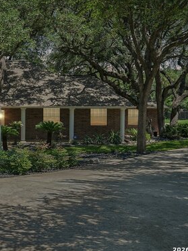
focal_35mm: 48
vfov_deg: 39.6
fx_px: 348
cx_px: 11
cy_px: 110
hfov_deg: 28.8
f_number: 8
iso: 200
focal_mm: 29
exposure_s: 1/200
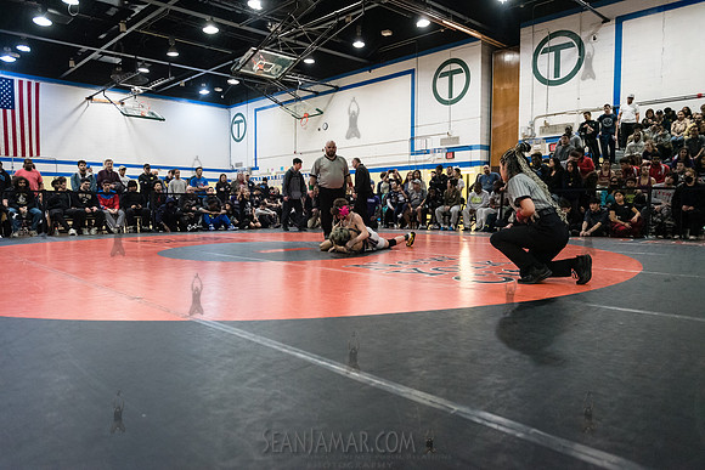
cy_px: 235
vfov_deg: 49.6
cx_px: 352
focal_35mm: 26
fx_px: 509
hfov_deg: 69.4
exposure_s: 1/500
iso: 8000
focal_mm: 26
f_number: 3.2
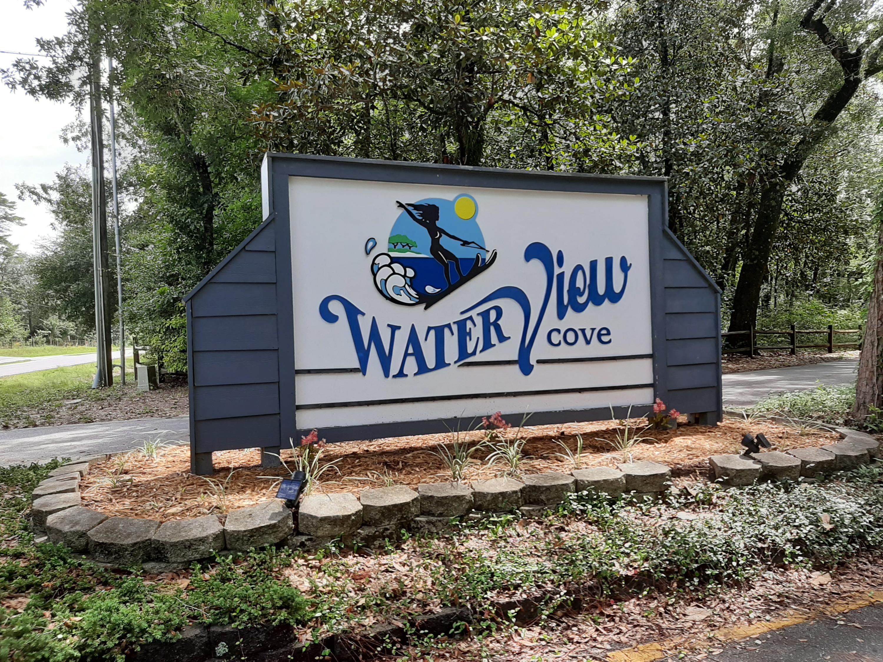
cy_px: 331
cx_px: 442
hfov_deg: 67.3
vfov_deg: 53.1
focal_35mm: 26
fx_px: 663
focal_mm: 3.93
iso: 40
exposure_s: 1/2110
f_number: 1.7
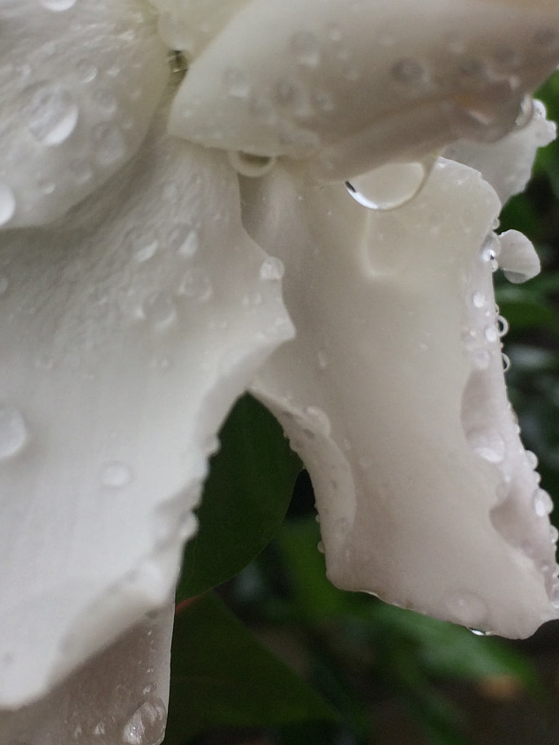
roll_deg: -0.8
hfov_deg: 26.5
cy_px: 280
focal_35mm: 55
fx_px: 1184
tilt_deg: -16.3
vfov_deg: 34.8
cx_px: 224
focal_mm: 4.15
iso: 32
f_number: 2.2
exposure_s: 1/513
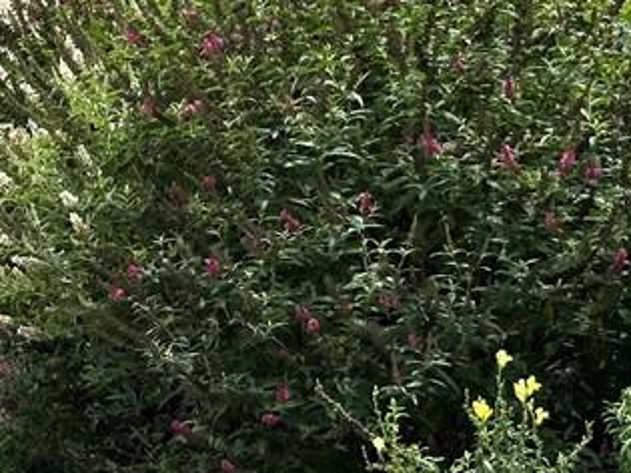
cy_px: 241
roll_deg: -1.1
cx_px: -224
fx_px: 2843
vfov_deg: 9.5
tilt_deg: +1.2
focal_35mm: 156
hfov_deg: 12.2
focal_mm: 6.86
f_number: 1.78
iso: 64
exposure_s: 1/2304
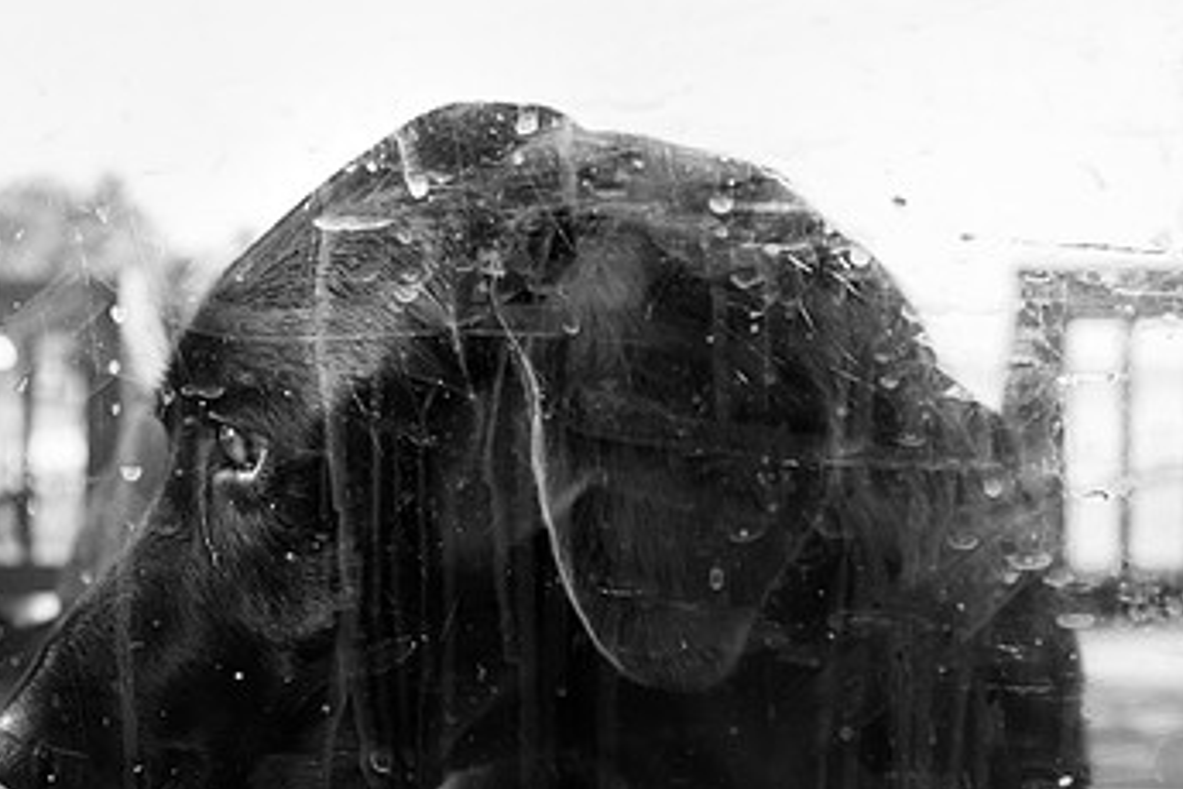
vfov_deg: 18.9
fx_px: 2366
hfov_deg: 27.3
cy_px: 480
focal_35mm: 72
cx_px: 186
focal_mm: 35
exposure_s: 1/640
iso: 1000
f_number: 6.3
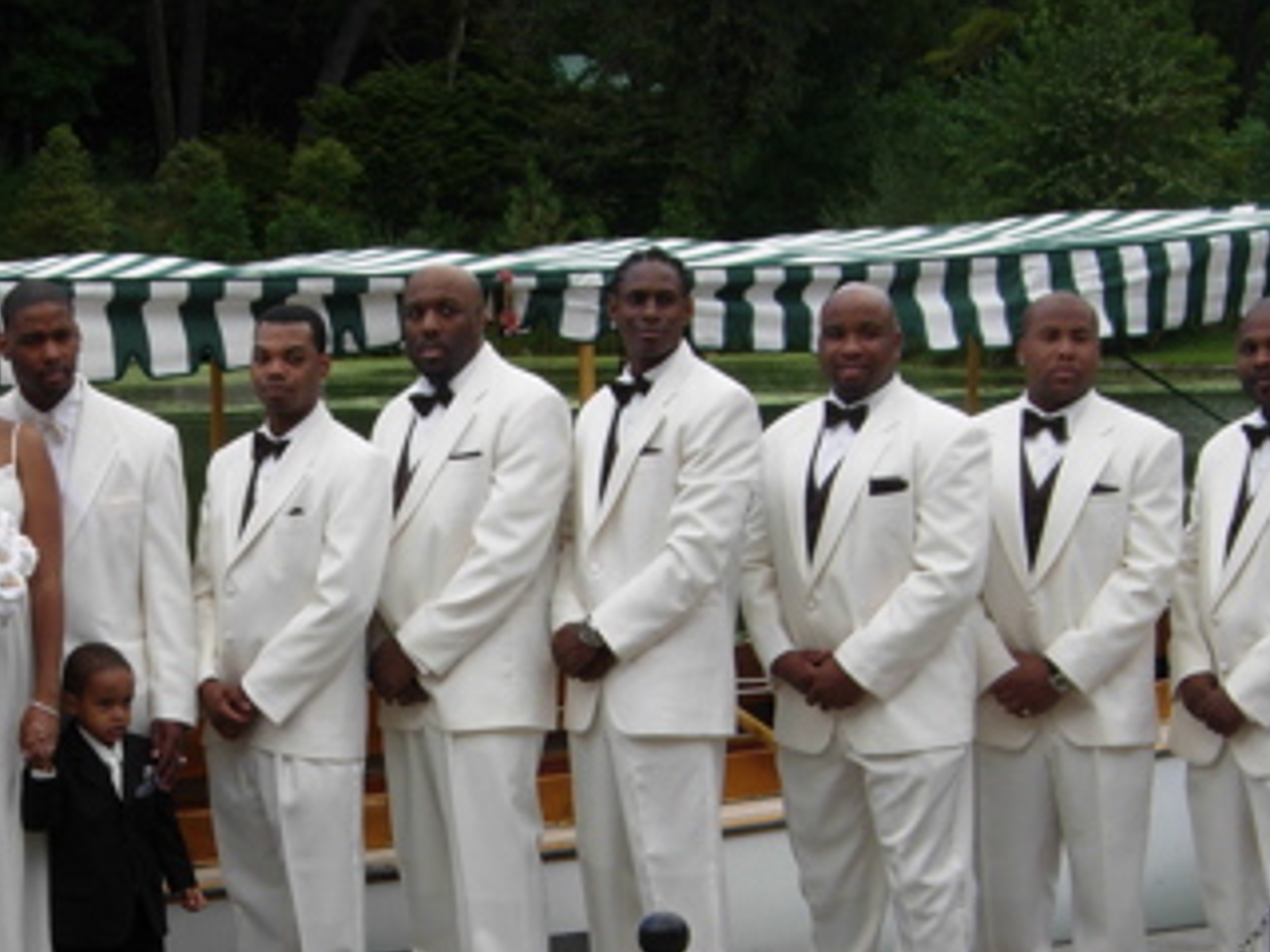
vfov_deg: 14.7
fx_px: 3669
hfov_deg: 19.4
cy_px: 764
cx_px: 206
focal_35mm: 100
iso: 50
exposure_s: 1/203
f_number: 5.4
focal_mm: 10.1
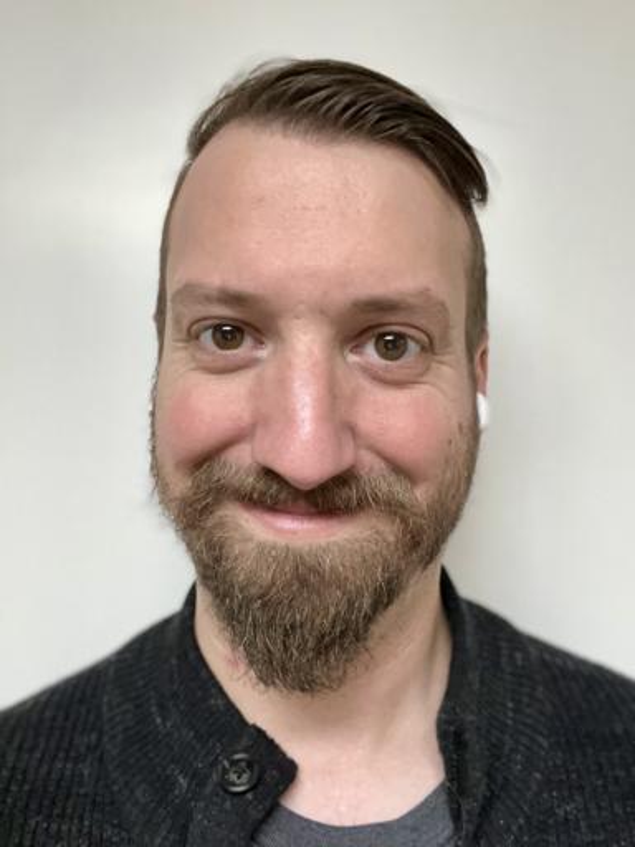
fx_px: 734
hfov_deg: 46.8
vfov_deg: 60.0
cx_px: 318
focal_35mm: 30
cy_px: 424
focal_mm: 2.71
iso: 400
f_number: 2.2
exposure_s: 1/60
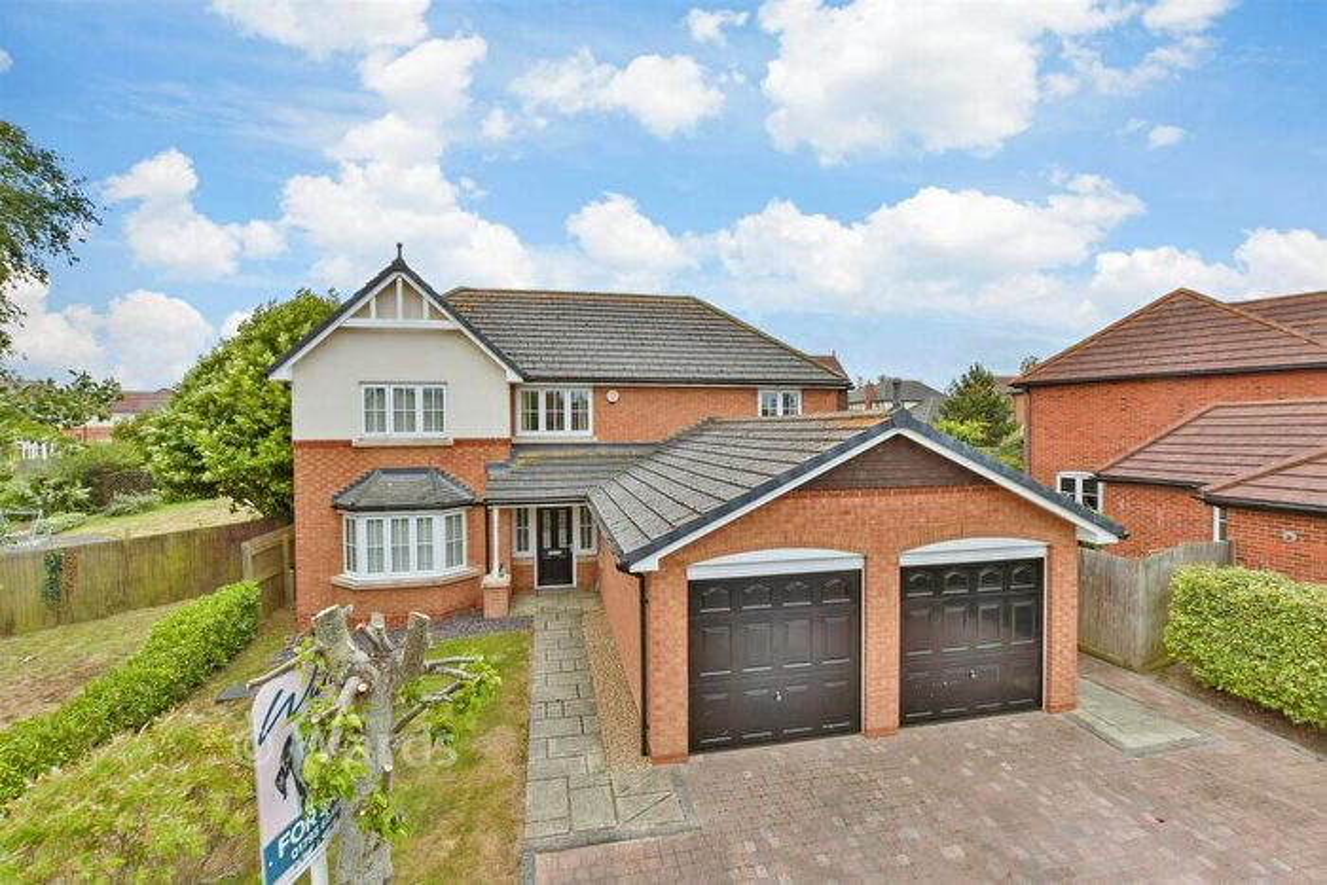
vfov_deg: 77.4
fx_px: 553
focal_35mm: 15
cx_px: 664
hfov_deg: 100.4
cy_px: 442
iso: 500
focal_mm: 10
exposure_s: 1/400
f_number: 10
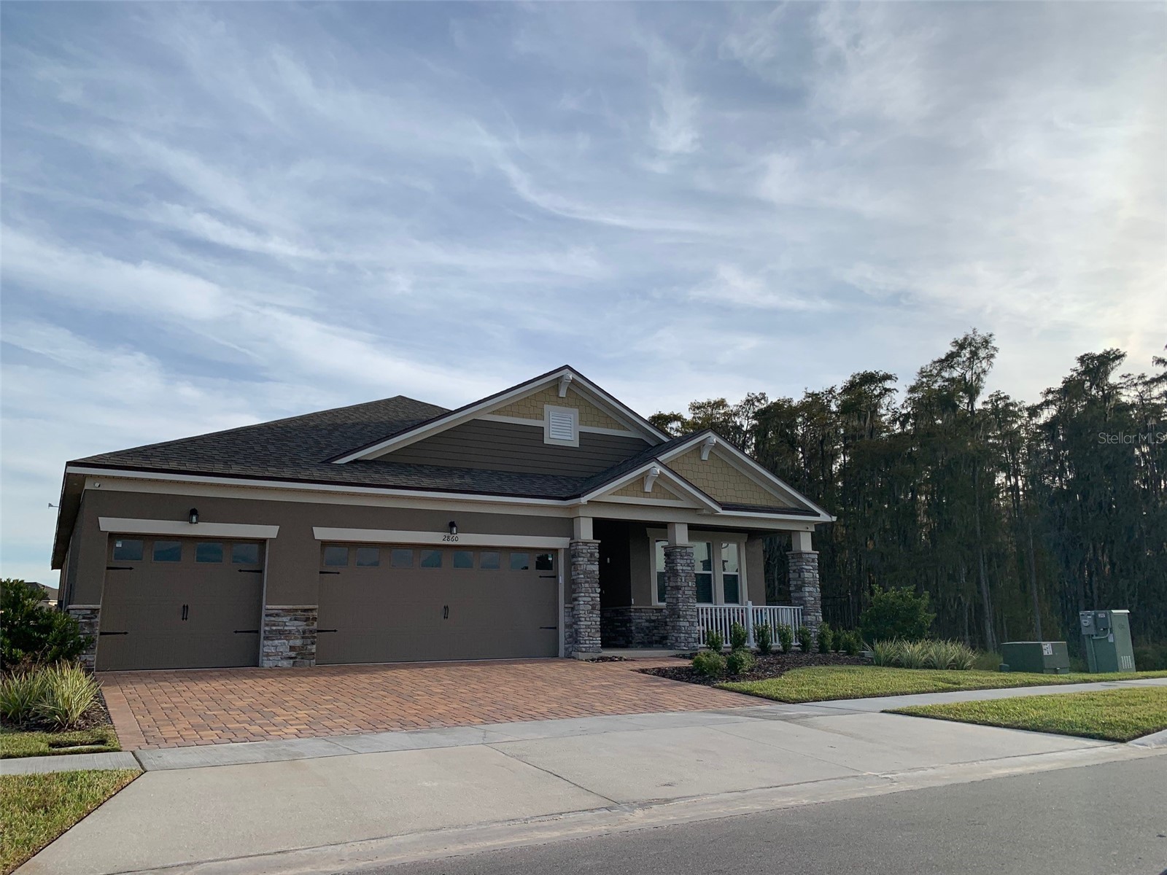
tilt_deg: +11.2
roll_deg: +1.1
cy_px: 438
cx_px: 584
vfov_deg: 53.1
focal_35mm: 26
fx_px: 877
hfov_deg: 67.3
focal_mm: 4.25
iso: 25
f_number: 1.8
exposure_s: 1/2611
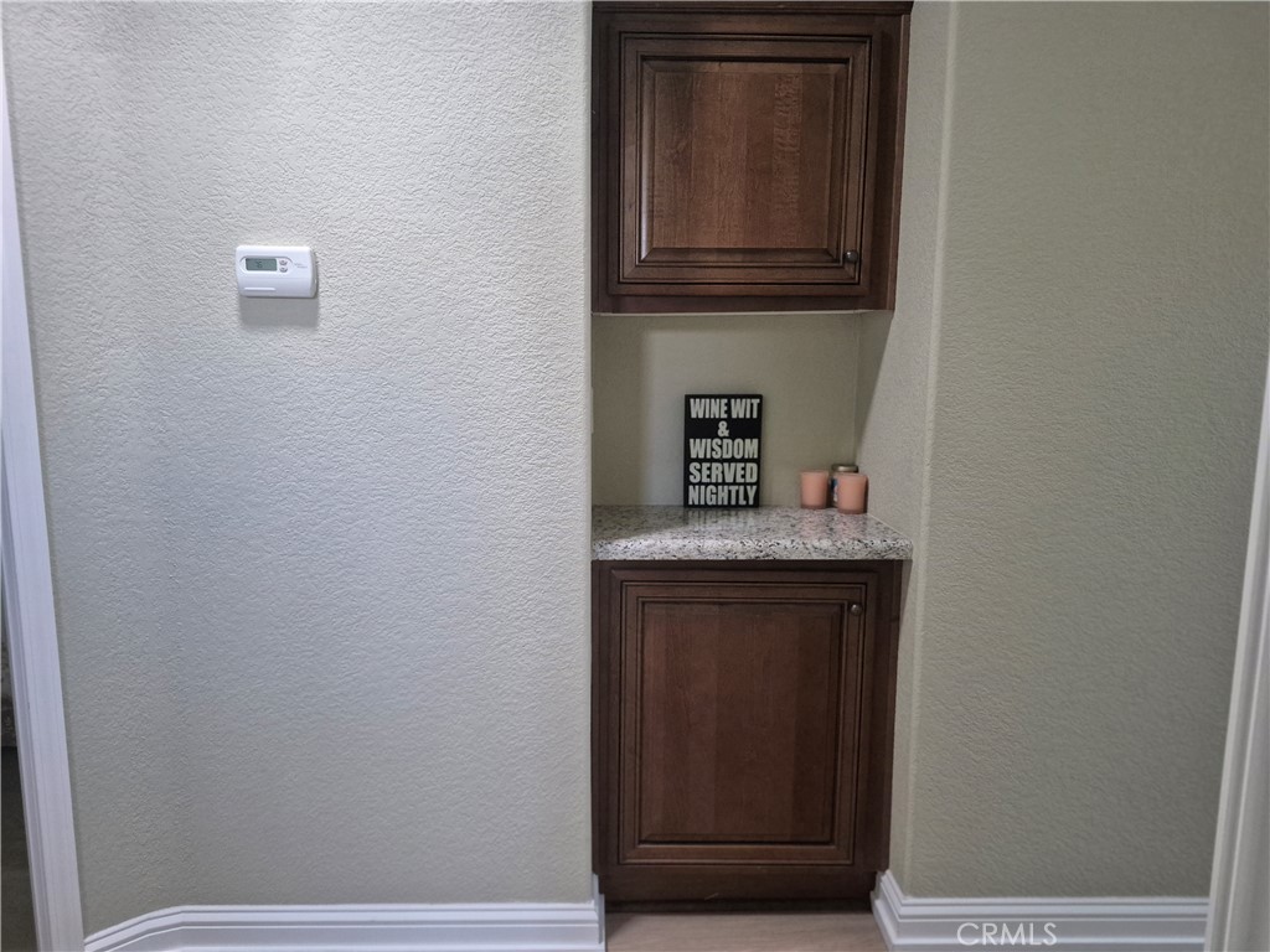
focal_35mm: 23
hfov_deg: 73.9
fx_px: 844
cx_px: 635
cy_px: 476
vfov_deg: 58.9
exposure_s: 1/240
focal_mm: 5.4
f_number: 1.8
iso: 1000
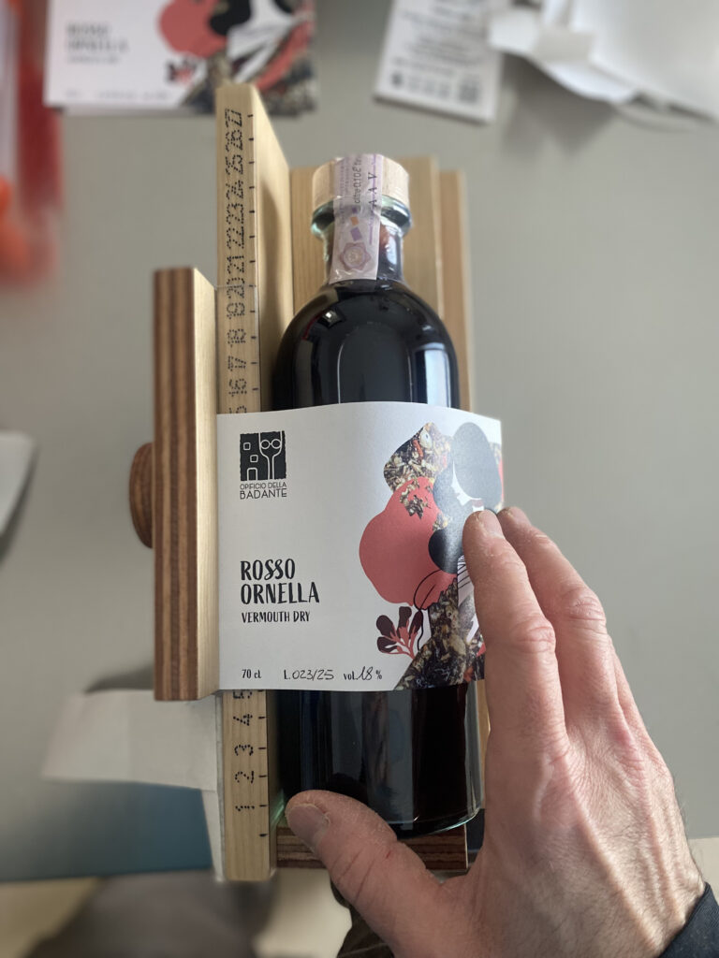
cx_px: 360
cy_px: 479
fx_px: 720
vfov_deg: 67.3
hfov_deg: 53.1
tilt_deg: -82.0
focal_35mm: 26
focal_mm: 4.25
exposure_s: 1/60
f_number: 1.8
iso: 400
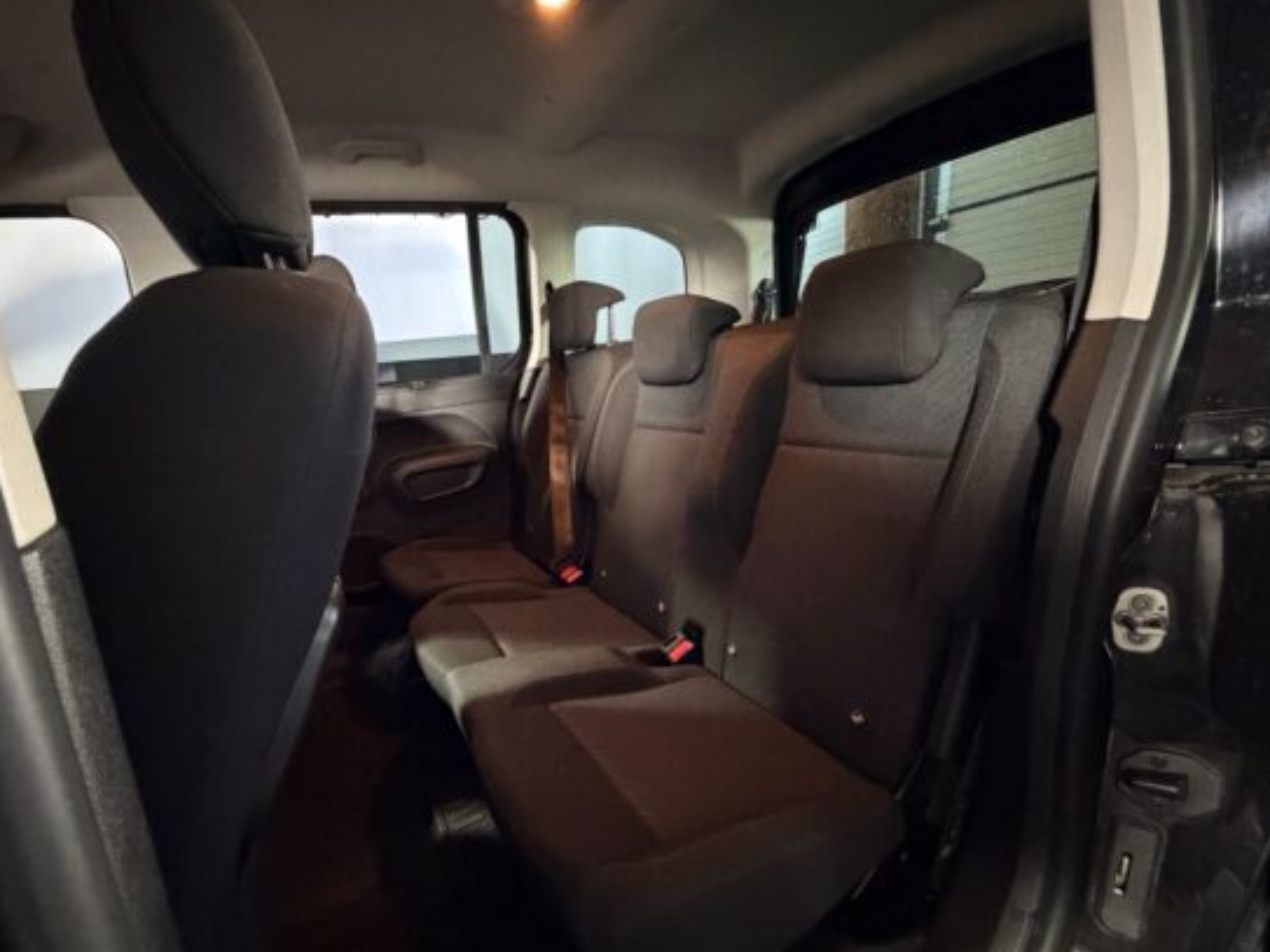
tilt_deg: -16.1
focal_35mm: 16
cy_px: 532
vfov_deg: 77.8
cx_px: 603
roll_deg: +5.1
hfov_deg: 94.4
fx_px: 587
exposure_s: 1/25
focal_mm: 2.22
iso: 1250
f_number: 2.2
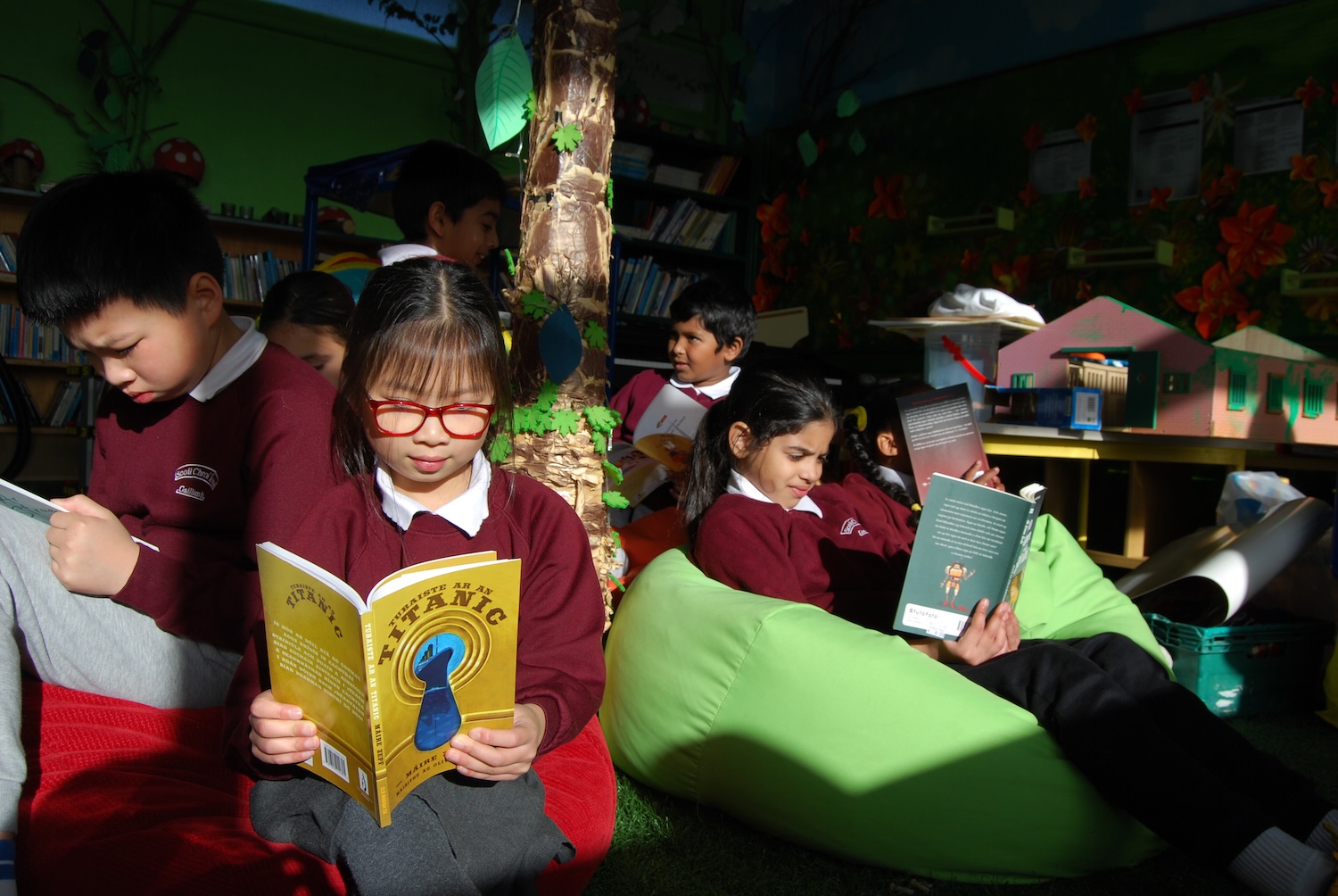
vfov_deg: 43.7
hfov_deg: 61.9
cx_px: 669
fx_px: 1116
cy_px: 448
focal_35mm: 30
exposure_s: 1/200
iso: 100
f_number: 7.1
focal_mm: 20
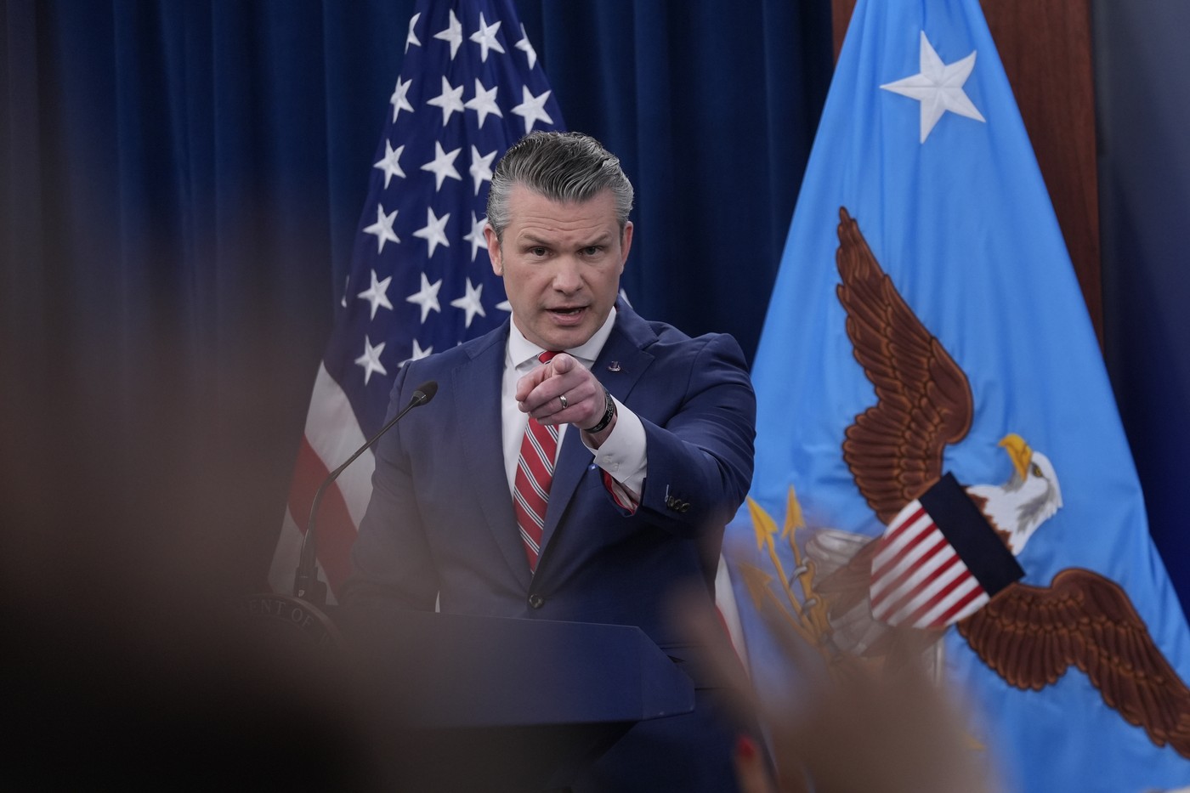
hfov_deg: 10.3
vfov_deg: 6.9
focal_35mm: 200
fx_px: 6610
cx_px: 595
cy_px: 396
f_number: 5.6
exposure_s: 1/640
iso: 2000
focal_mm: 200
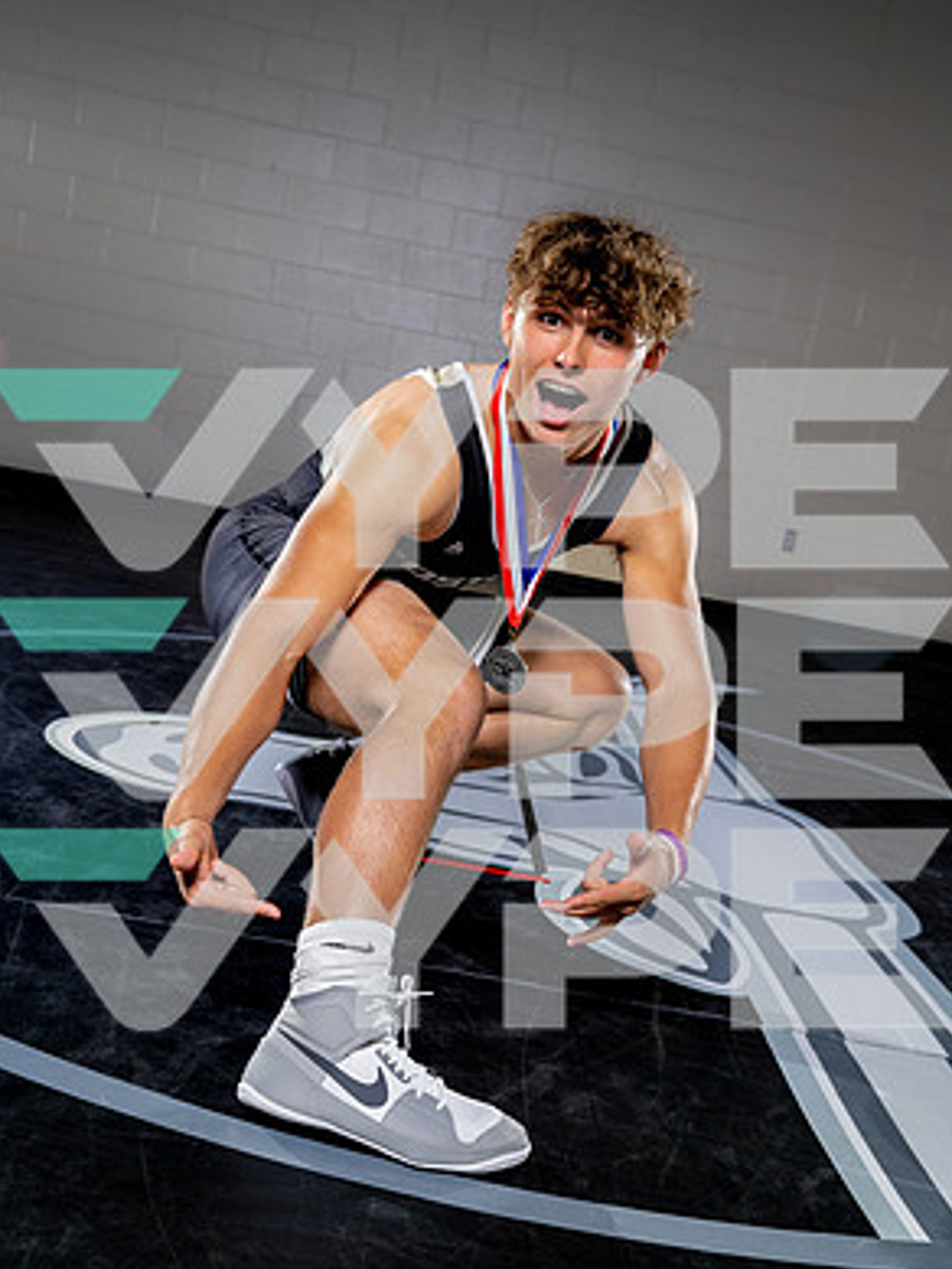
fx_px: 1466
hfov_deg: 36.0
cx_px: 473
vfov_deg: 46.7
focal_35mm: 40
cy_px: 701
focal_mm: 36
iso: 320
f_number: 5.6
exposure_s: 1/250
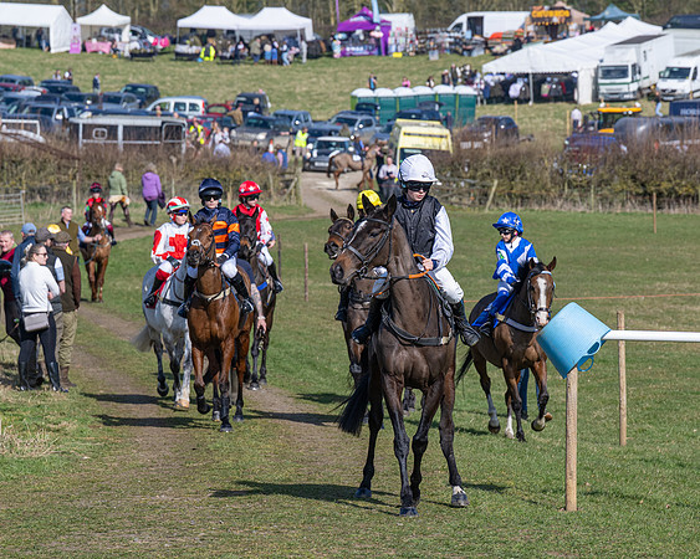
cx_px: 434
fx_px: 3785
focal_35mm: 183
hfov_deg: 10.6
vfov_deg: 8.5
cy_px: 270
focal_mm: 105
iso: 200
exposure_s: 1/1600
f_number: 5
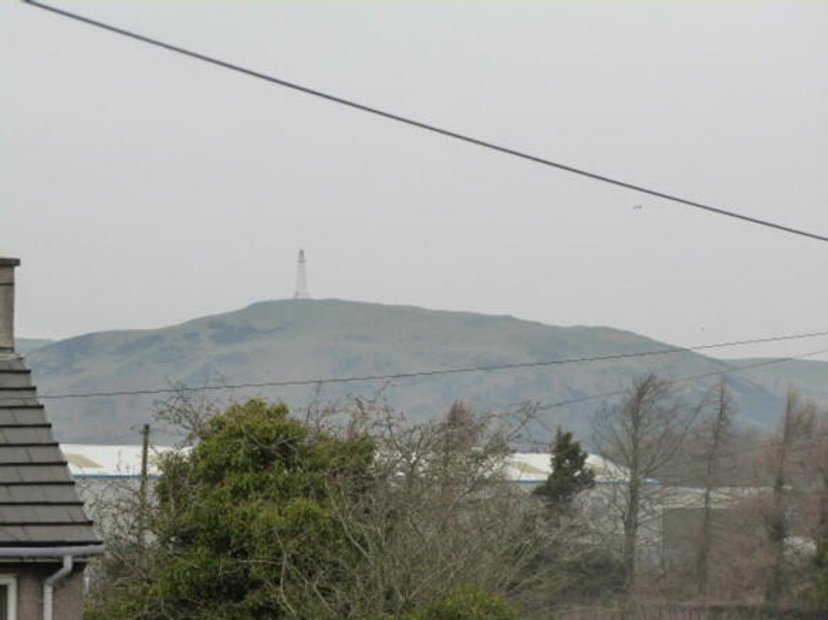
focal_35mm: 139
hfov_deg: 14.2
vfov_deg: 10.7
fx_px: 3324
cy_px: 310
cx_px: 414
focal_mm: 25
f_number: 4.5
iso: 160
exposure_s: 1/200
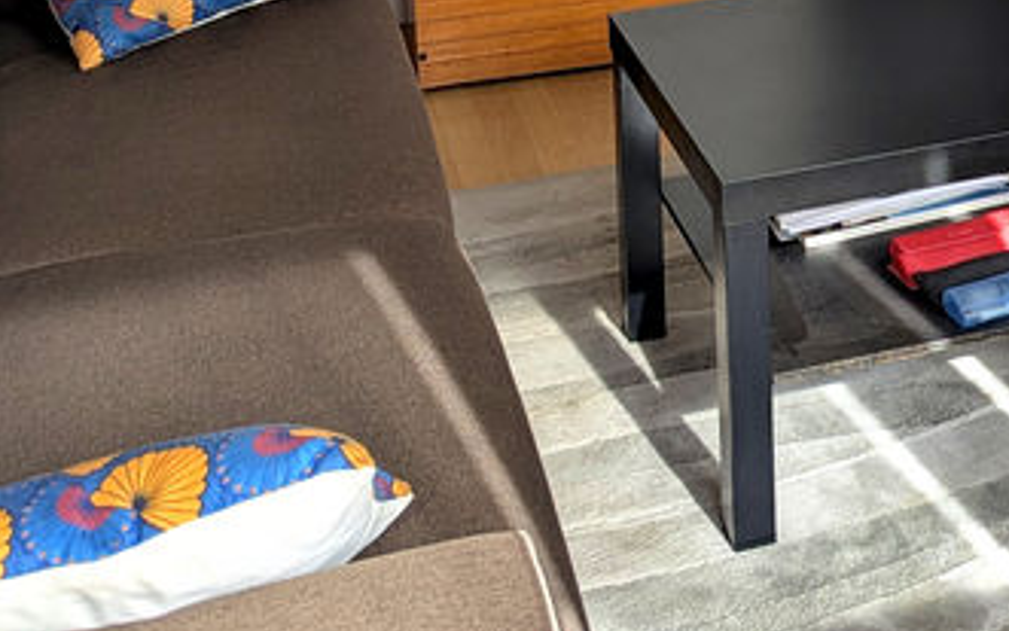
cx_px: 911
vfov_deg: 15.8
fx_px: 2118
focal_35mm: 77
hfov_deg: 25.9
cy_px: -273
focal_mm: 6.81
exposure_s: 1/111
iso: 43
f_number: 1.85
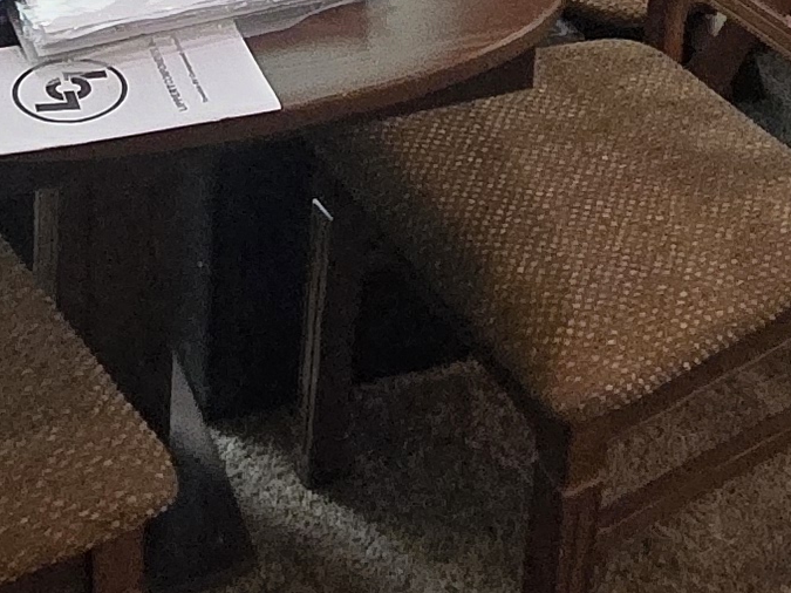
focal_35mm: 77
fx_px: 1759
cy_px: -567
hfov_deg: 25.3
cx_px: 427
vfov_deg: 15.5
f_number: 2.2
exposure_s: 1/60
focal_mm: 1.7
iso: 640
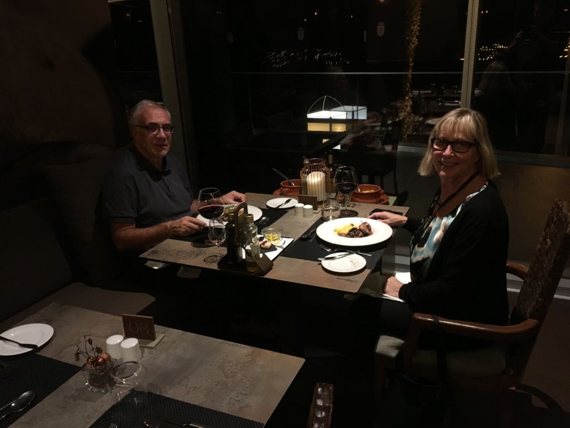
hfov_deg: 61.7
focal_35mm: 29
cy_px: 214
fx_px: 477
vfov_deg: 48.2
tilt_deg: -18.3
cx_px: 285
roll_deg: +2.9
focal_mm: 4.15
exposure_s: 1/20
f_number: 2.2
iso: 200
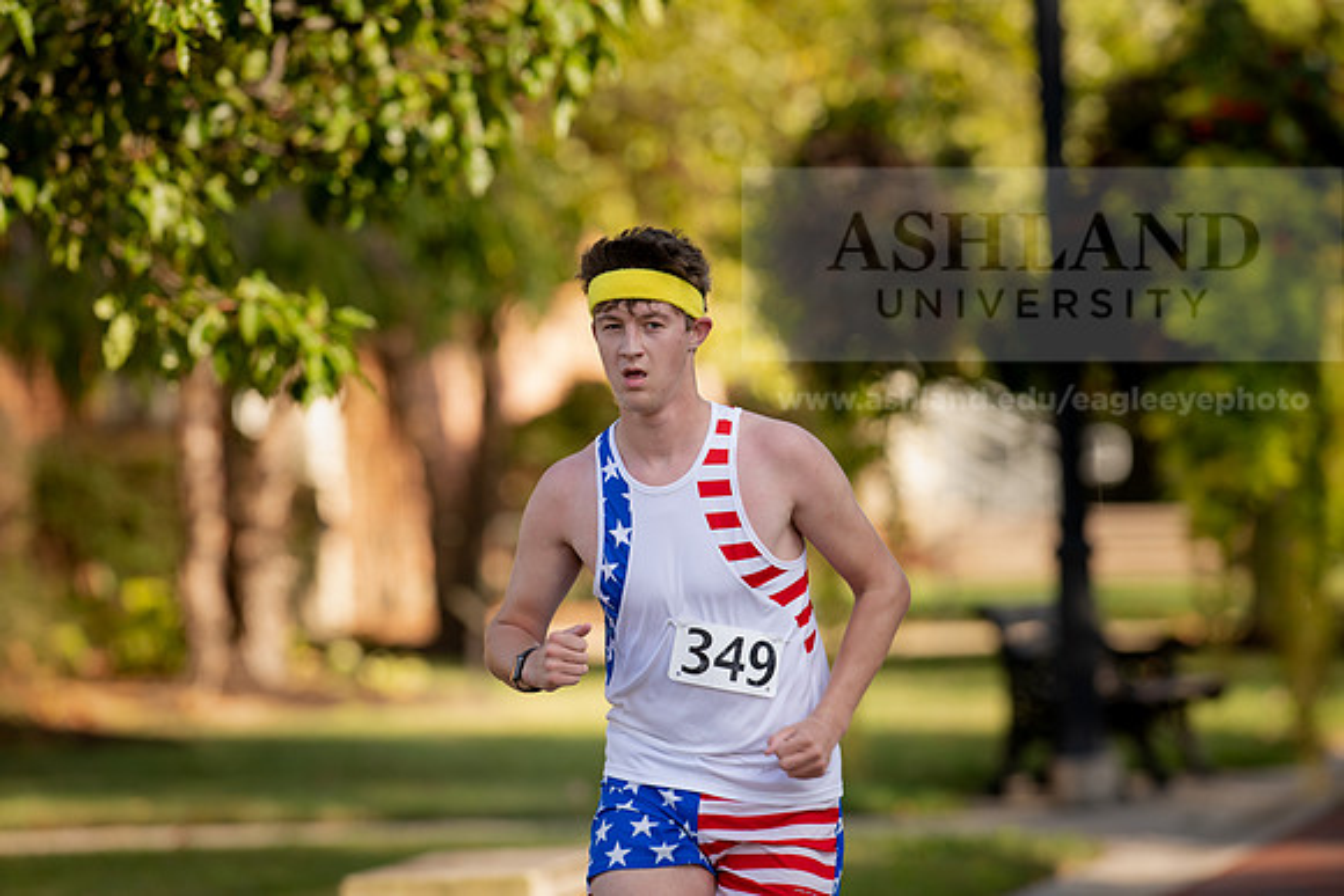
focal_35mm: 300
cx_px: 672
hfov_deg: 6.9
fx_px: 11202
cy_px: 448
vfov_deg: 4.6
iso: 200
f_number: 4.5
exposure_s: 1/400
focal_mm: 300
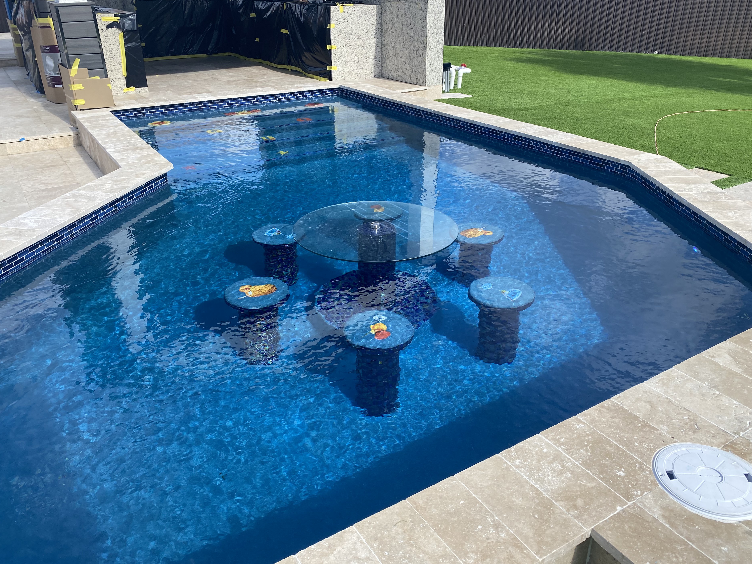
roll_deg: +1.0
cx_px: 365
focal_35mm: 28
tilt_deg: -25.6
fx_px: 608
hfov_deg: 63.4
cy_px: 276
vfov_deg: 49.7
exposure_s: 1/1522
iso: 32
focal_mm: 4.25
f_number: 1.8
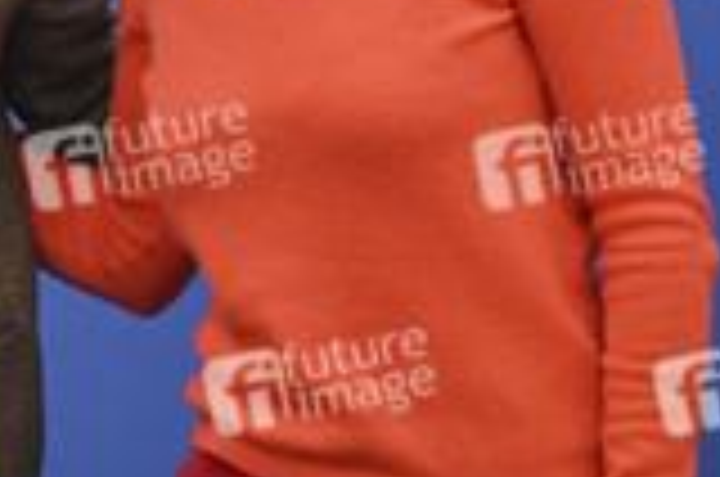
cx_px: -250
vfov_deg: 4.2
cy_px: -180
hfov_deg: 6.3
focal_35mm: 327
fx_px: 6527
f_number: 2.8
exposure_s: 1/160
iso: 640
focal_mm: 116
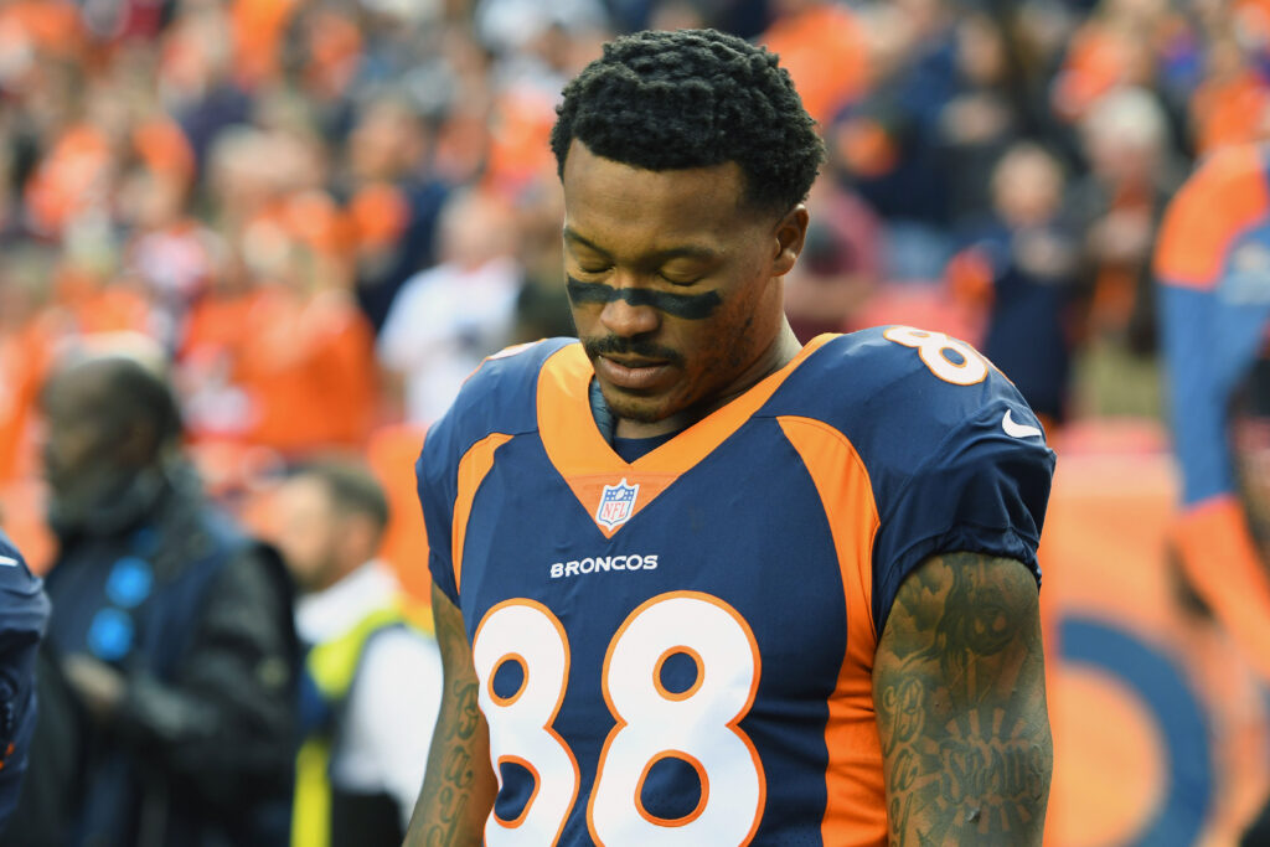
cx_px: 635
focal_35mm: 195
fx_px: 6880
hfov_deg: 10.5
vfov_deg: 7.0
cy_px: 424
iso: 900
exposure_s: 1/400
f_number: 4.5
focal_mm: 130
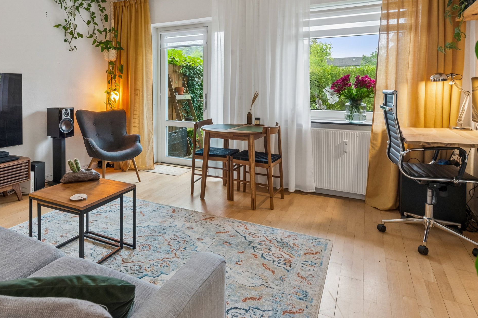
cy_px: 94
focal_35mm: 24
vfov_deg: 51.6
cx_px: 189
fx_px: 319
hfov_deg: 72.9
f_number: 10
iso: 320
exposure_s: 1/6
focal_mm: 15
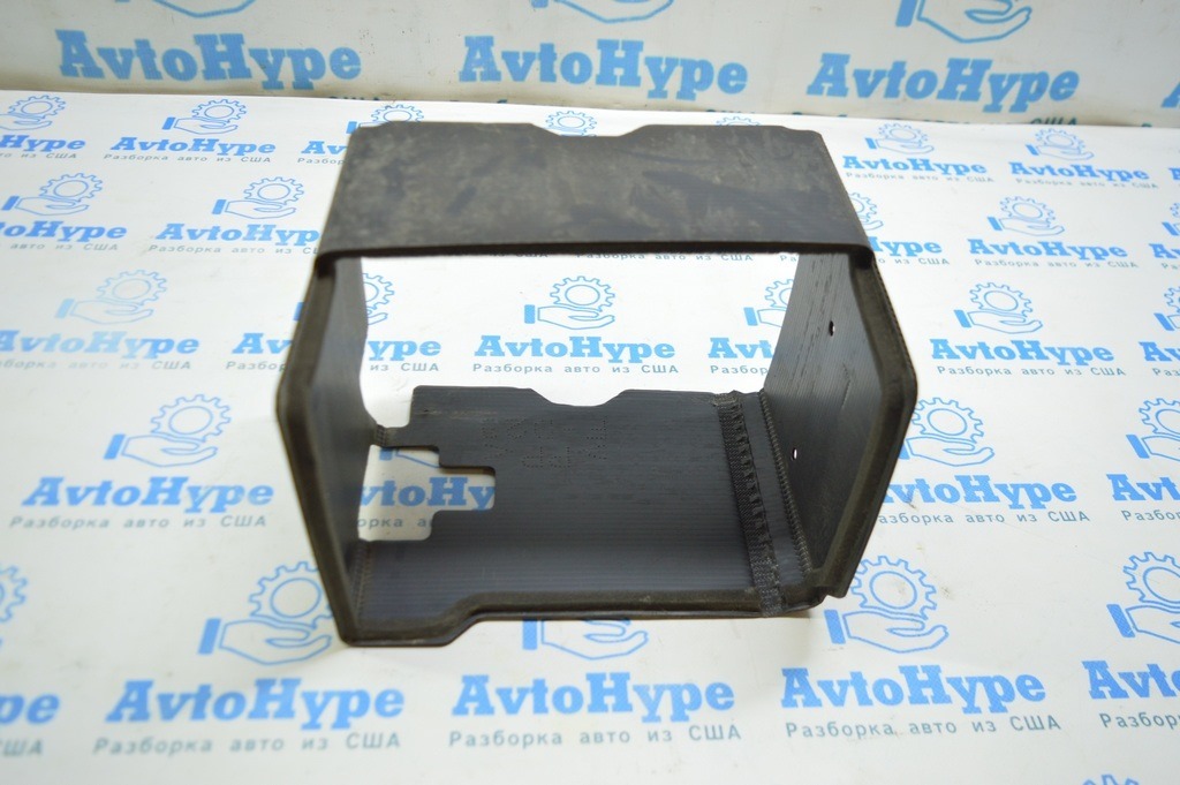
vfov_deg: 43.5
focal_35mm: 30
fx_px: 983
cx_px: 590
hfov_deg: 62.0
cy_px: 392
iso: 400
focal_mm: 20
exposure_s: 1/40
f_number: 3.5
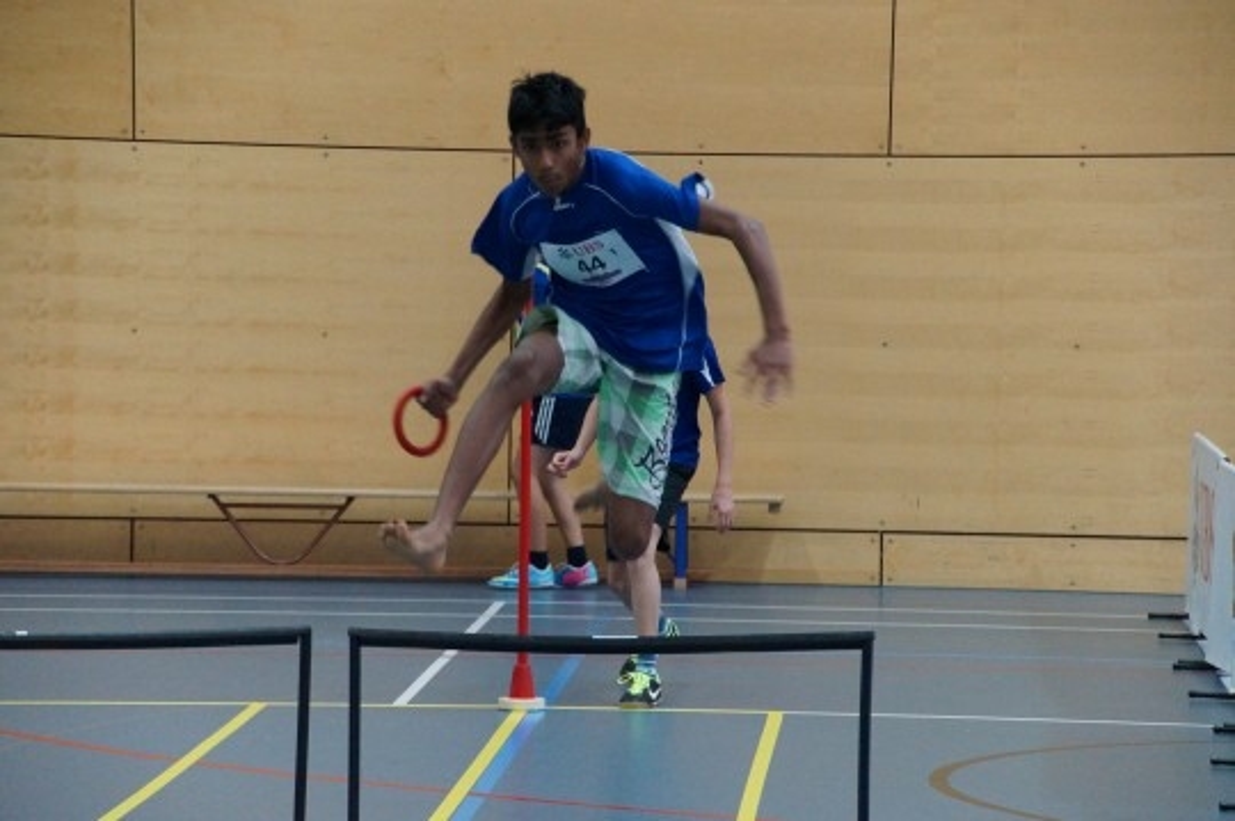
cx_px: 618
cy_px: 410
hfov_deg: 11.4
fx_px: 6169
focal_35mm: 180
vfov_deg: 7.6
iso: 3200
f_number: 5.6
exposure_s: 1/200
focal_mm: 120
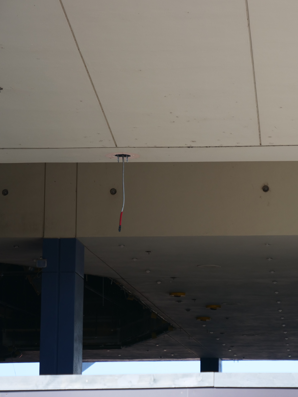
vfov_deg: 12.3
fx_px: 1848
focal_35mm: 161
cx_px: 219
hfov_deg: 9.2
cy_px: 198
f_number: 4
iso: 200
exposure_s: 1/400
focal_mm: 60
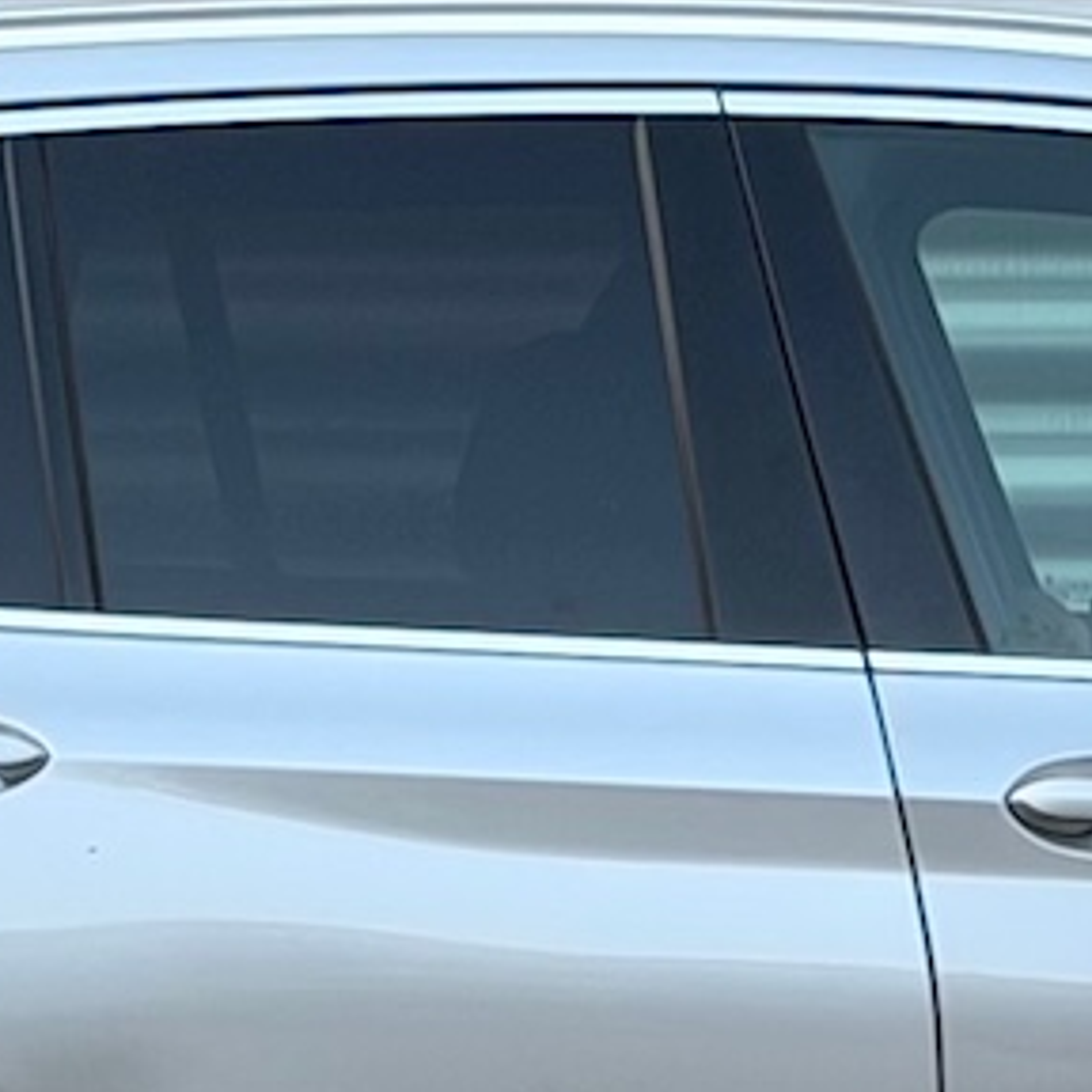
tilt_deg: -2.9
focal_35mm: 221
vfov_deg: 7.9
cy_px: 908
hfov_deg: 7.9
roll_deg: +0.3
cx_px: 1210
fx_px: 7888
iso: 64
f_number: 1.78
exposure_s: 1/233
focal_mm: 6.76
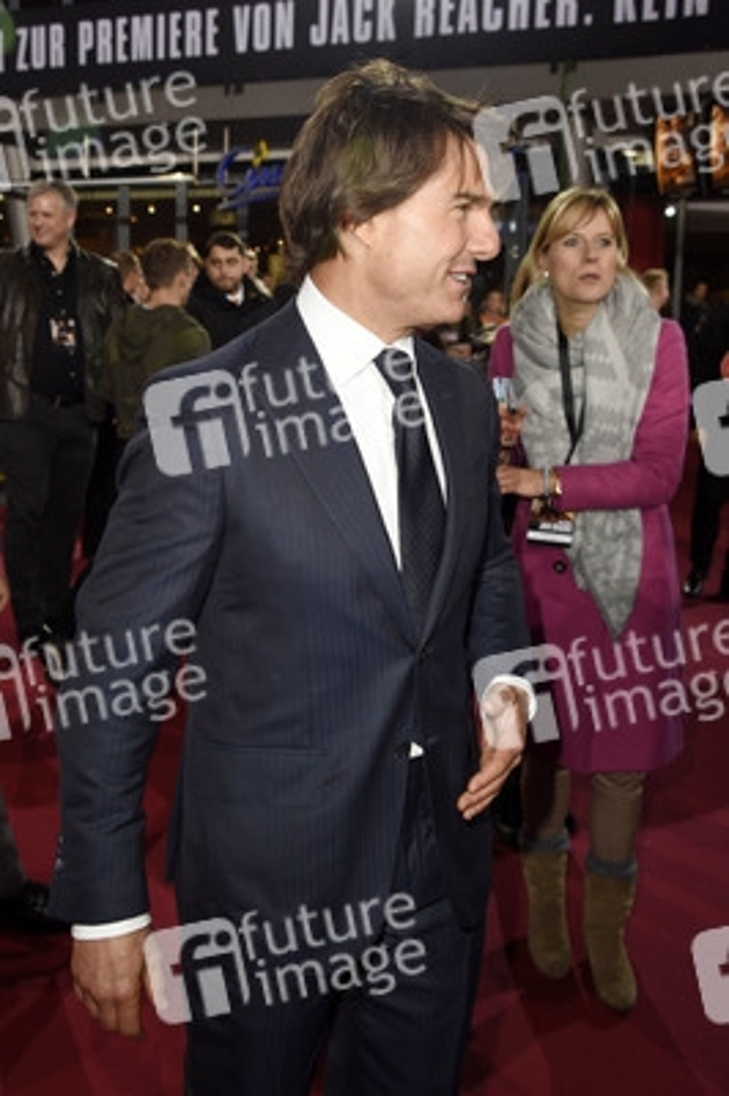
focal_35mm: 38
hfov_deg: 35.0
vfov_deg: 50.7
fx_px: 1156
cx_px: 364
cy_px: 548
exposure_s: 1/250
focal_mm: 38
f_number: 5.6
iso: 800
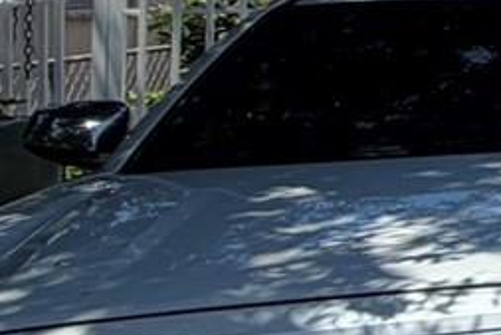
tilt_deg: +2.4
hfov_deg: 11.0
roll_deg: +1.4
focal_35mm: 92
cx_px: 1568
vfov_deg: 14.5
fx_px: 1281
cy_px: -50
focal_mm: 2.22
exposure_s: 1/970
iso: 20
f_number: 2.2
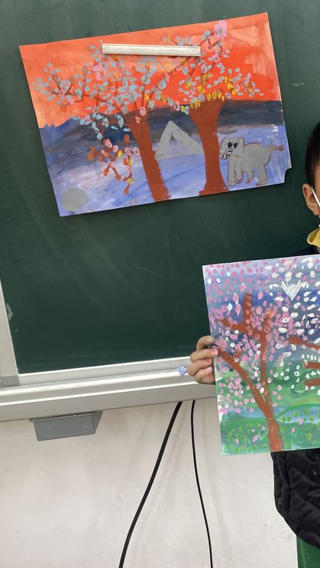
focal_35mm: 38
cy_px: 283
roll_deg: +3.9
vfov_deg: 52.8
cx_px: 317
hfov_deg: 29.2
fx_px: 573
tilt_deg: -14.4
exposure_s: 1/120
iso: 64
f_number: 1.6
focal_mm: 4.2
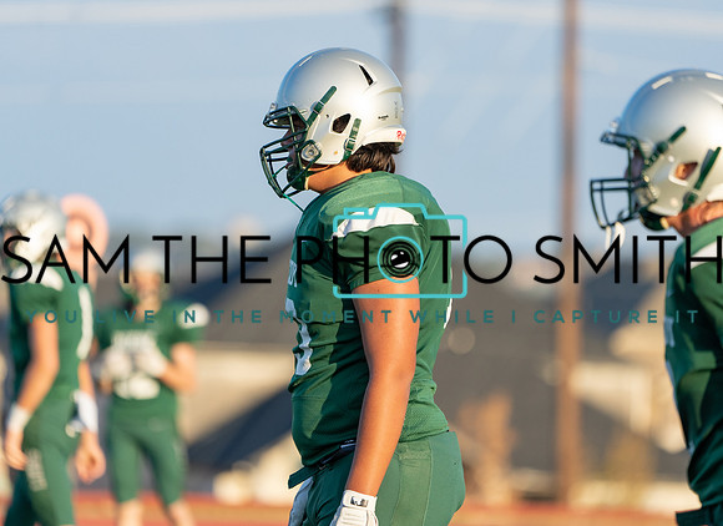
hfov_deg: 4.6
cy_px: 263
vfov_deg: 3.4
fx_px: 8926
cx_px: 395
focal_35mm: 432
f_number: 5.6
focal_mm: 400
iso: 640
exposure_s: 1/1250
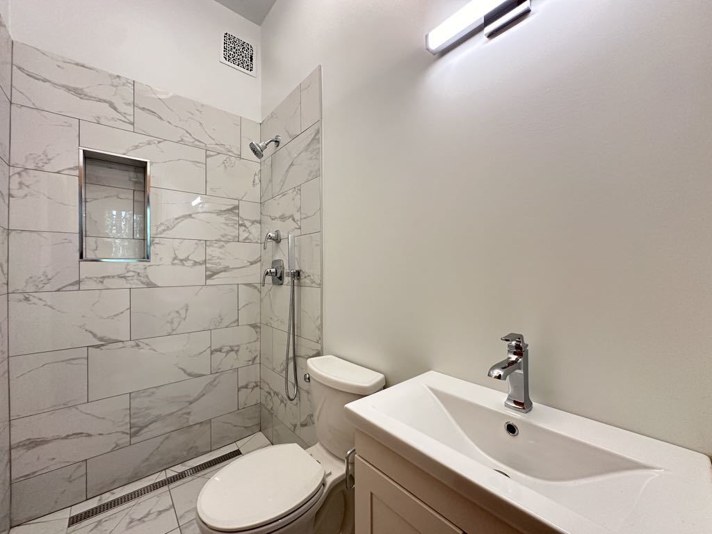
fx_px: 288
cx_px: 356
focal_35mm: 14
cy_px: 267
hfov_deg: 102.1
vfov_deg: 85.7
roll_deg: +0.2
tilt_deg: +1.8
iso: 250
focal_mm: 2.22
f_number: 2.2
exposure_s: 1/120
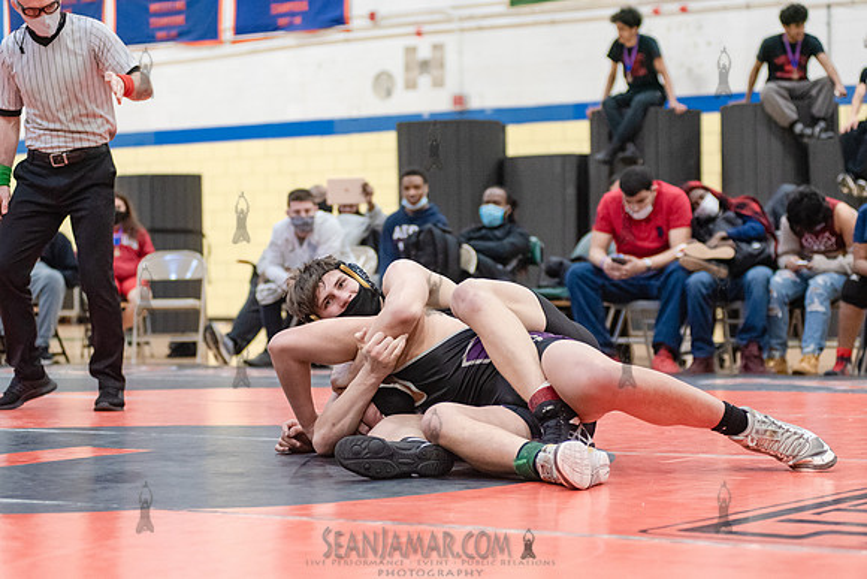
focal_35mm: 90
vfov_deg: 15.2
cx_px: 434
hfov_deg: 22.5
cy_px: 290
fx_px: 2175
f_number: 3.5
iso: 4000
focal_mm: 80
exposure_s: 1/320
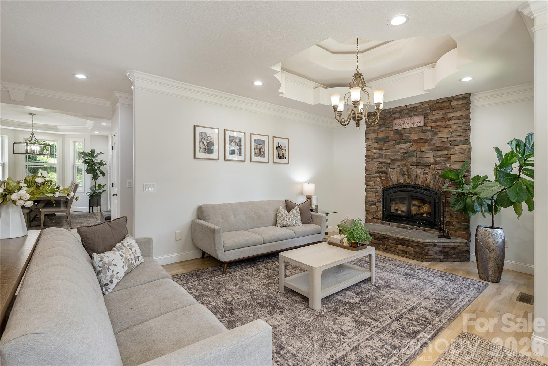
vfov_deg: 73.8
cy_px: 183
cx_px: 274
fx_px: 244
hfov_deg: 96.7
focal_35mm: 16
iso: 320
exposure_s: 1/80
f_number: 7.1
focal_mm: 16
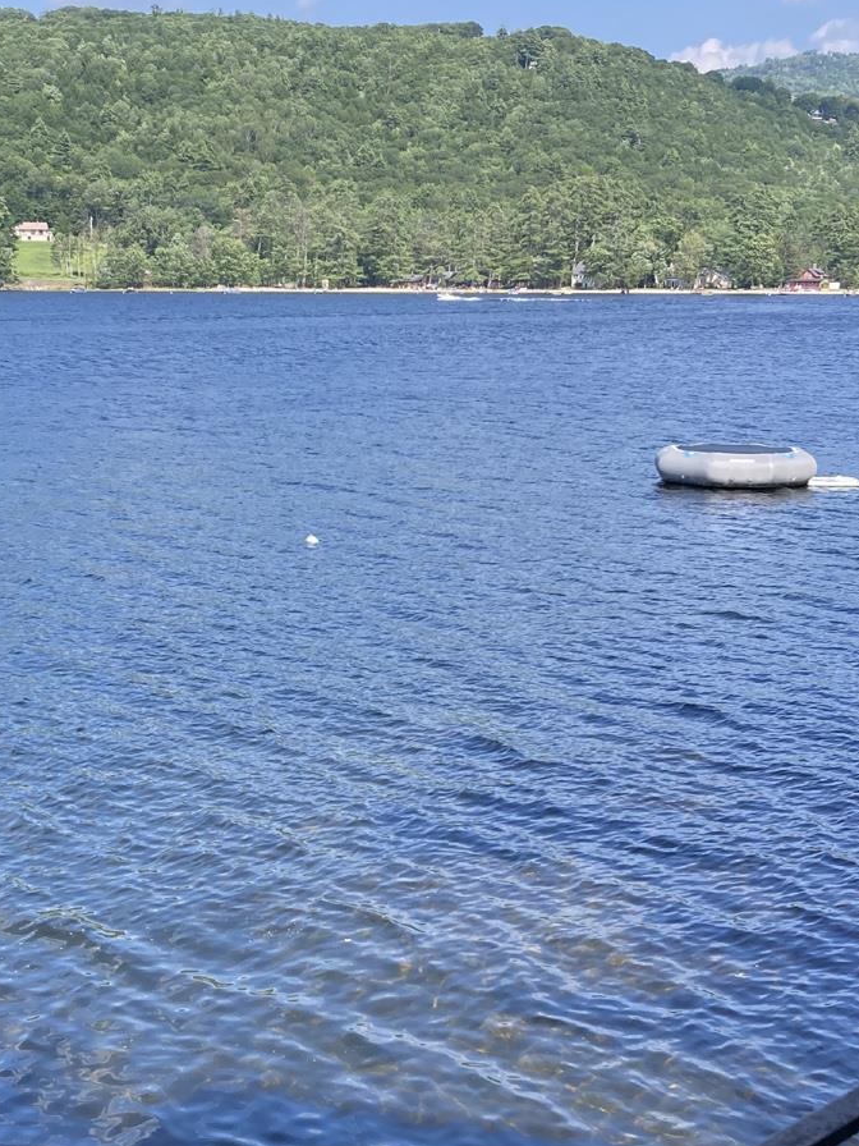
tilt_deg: -16.1
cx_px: 265
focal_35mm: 54
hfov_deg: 26.8
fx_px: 1787
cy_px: 847
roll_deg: +0.5
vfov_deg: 34.8
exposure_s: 1/685
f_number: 1.8
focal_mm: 3.99
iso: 20
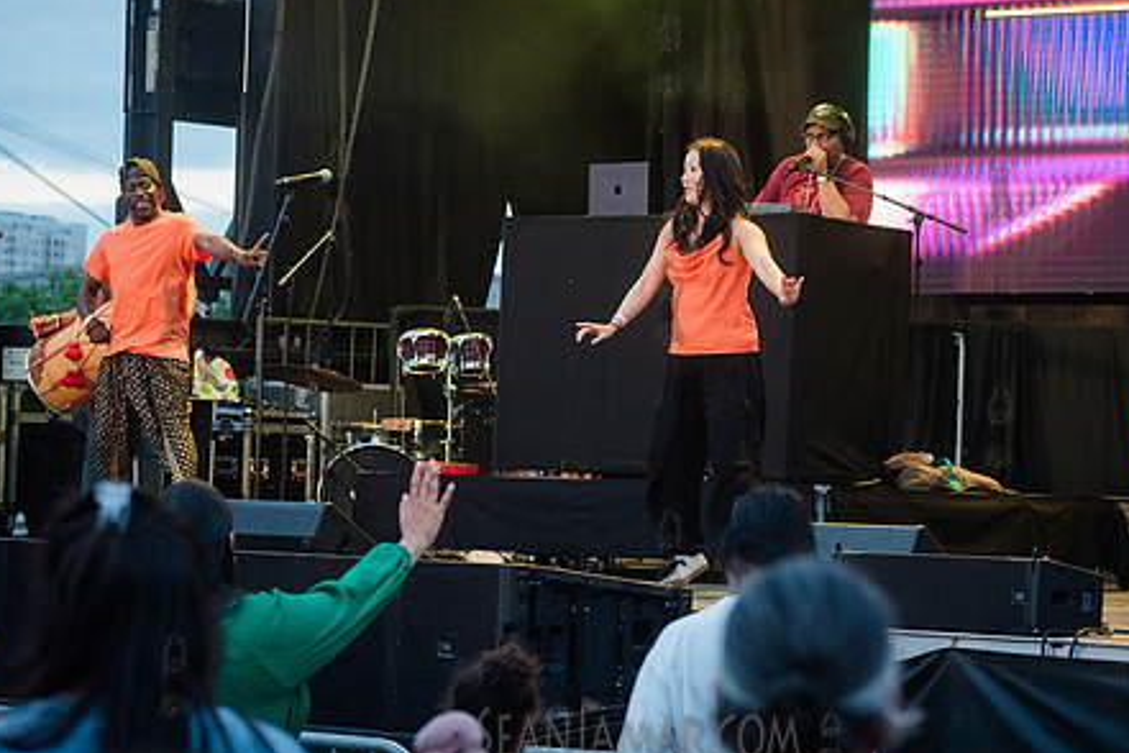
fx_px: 3794
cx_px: 668
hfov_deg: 16.9
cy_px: 301
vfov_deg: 11.3
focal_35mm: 121
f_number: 4.5
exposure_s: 1/400
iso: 4000
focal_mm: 92
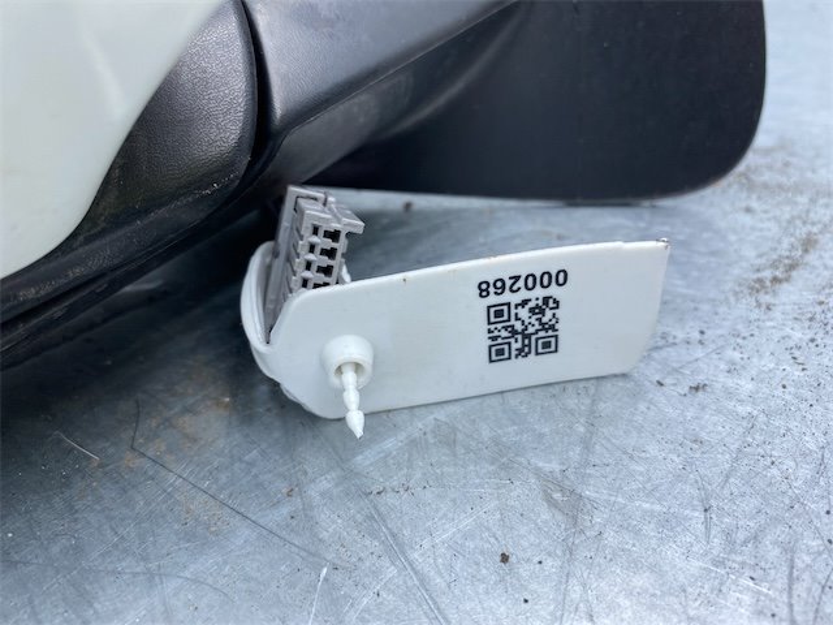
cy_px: 312
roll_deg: +4.9
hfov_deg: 67.3
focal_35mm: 26
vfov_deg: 53.1
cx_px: 416
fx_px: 626
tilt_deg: -37.9
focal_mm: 4.25
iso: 32
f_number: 1.8
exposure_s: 1/312
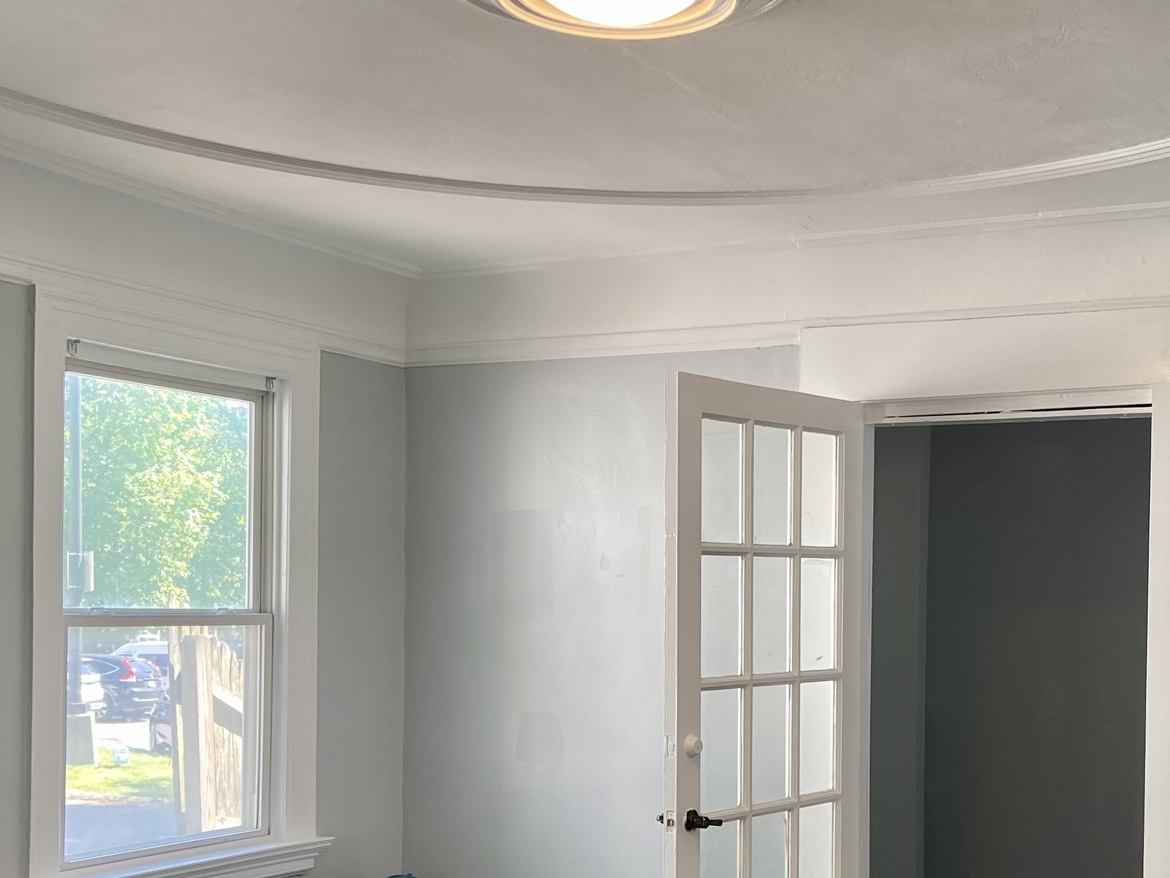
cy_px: 672
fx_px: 1589
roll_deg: -0.8
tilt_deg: -2.1
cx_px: 745
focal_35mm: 47
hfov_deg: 40.1
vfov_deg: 30.3
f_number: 1.6
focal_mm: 5.1
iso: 80
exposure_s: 1/120
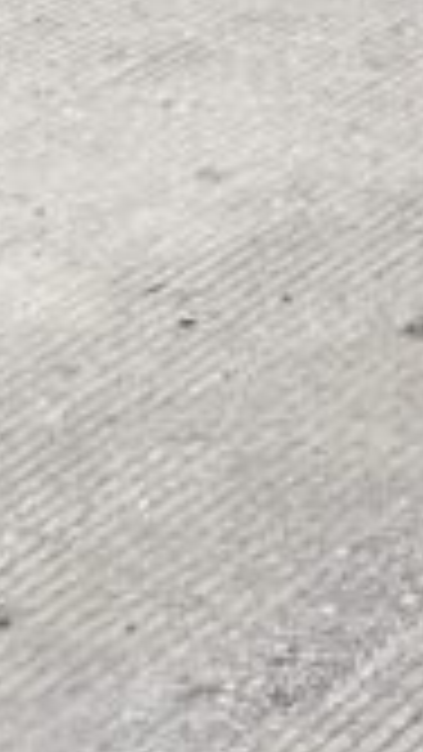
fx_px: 3866
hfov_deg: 5.0
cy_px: -743
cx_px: 2200
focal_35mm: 194
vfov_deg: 10.3
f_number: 1.8
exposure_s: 1/2320
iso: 20
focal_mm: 3
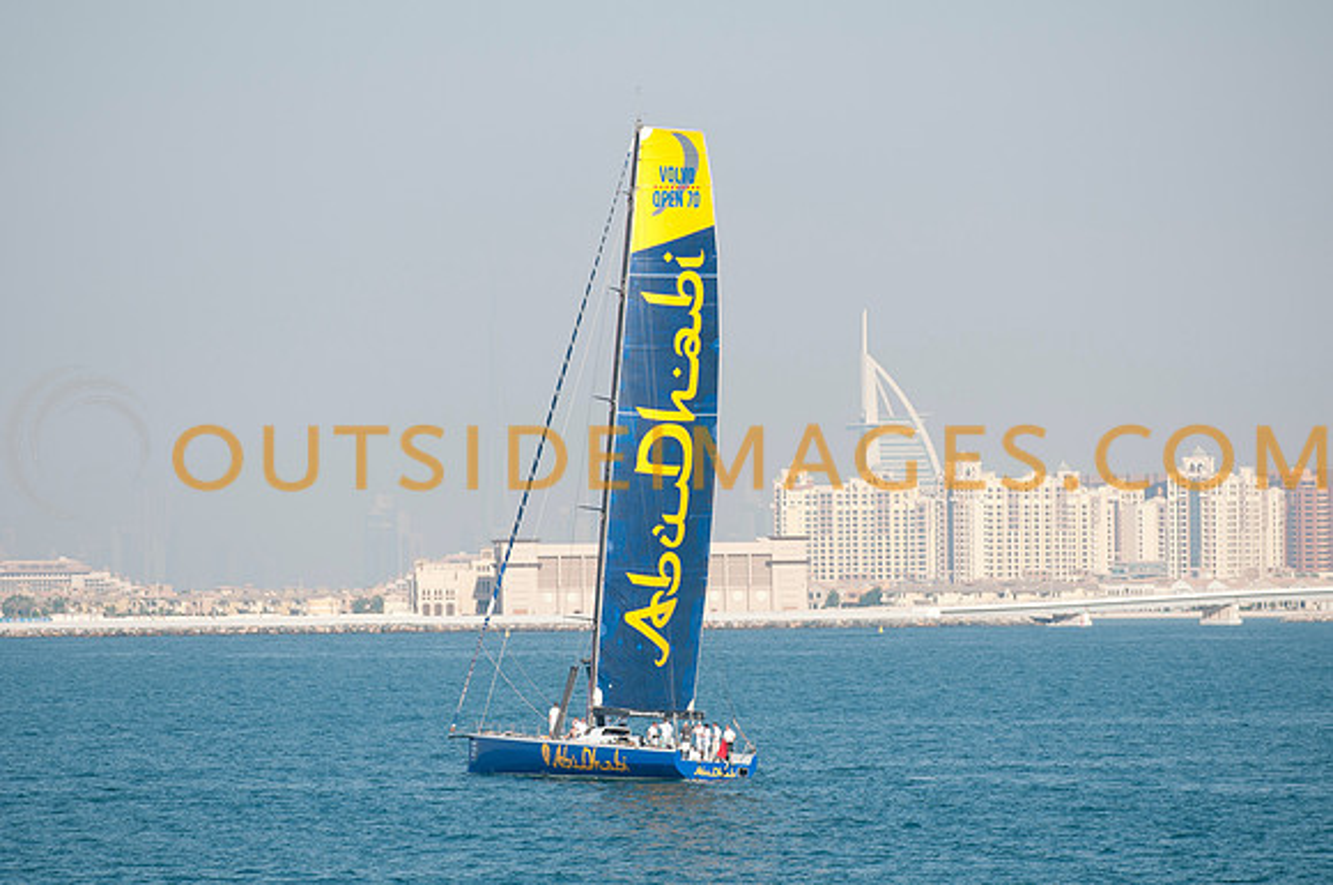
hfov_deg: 7.4
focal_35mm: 278
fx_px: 10261
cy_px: 442
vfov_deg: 4.9
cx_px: 666
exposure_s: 1/1250
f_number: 3.2
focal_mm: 185
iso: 100
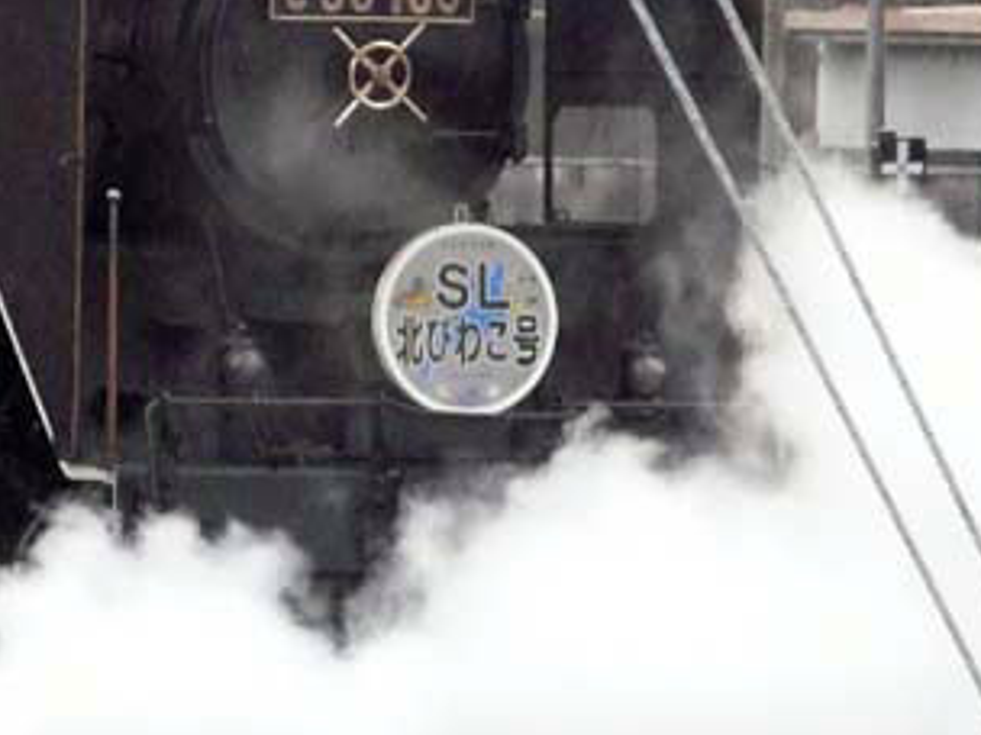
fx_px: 27008
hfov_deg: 2.1
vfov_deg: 1.6
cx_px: -63
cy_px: -48
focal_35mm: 953
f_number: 3.6
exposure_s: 1/160
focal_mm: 40.8
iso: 320
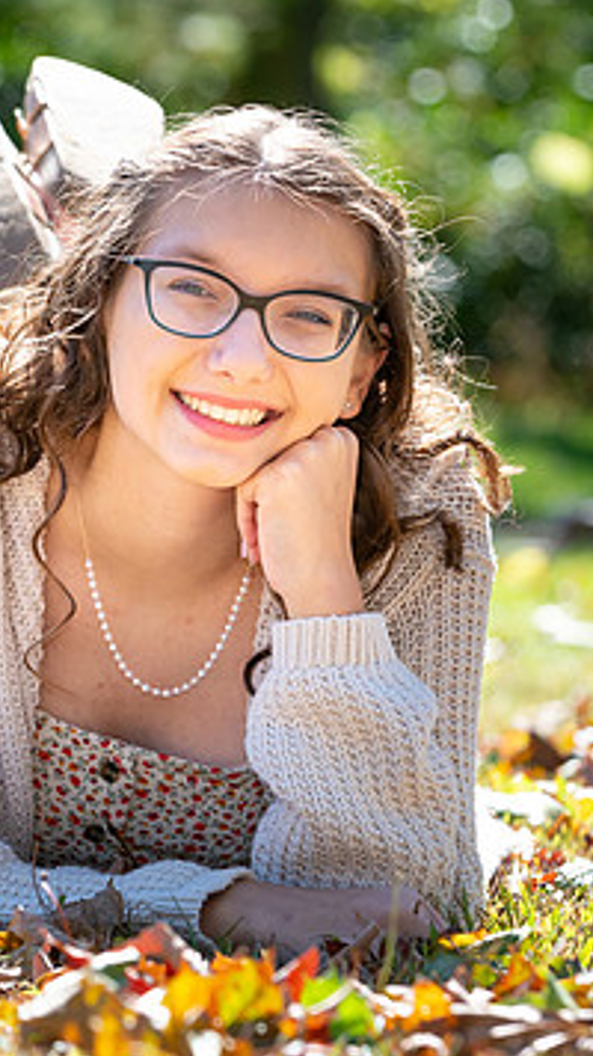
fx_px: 8058
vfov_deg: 7.5
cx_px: 139
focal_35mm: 288
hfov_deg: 4.2
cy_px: 412
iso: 800
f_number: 5.6
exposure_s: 1/1250
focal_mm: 130
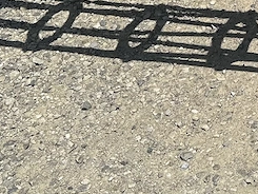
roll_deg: +2.6
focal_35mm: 98
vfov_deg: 14.2
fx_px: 731
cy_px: -85
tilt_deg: -26.4
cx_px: 379
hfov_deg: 18.0
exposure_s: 1/4545
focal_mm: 6.86
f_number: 1.78
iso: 80
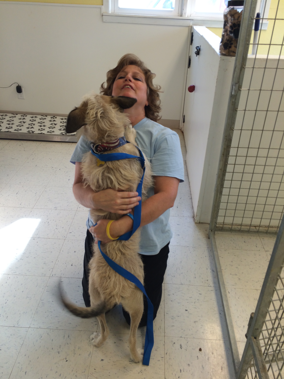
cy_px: 190
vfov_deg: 61.7
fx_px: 317
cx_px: 142
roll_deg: +1.3
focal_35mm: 29
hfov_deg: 48.2
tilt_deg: -32.2
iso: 40
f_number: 2.2
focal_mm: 4.15
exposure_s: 1/40
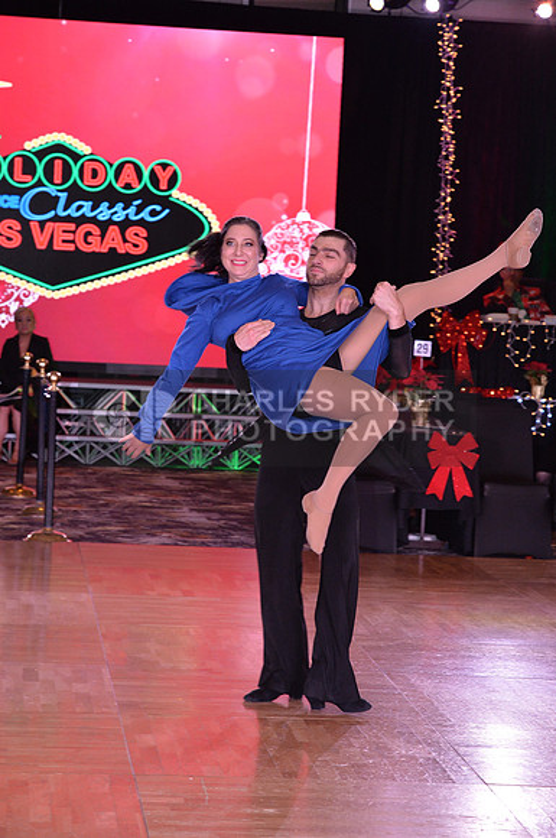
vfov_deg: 18.3
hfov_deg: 12.2
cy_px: 419
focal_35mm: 112
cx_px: 278
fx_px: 2602
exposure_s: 1/250
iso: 2000
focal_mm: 112
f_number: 7.1
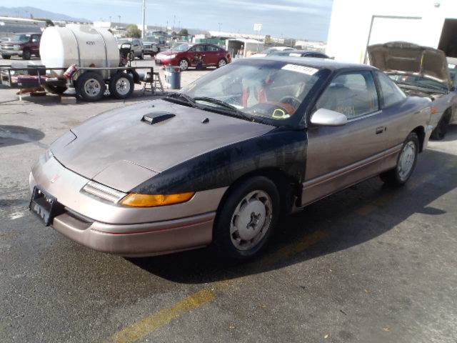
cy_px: 172
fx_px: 370
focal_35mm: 28
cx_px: 228
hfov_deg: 63.4
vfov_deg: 49.7
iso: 80
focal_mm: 5
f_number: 4.5
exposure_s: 1/400
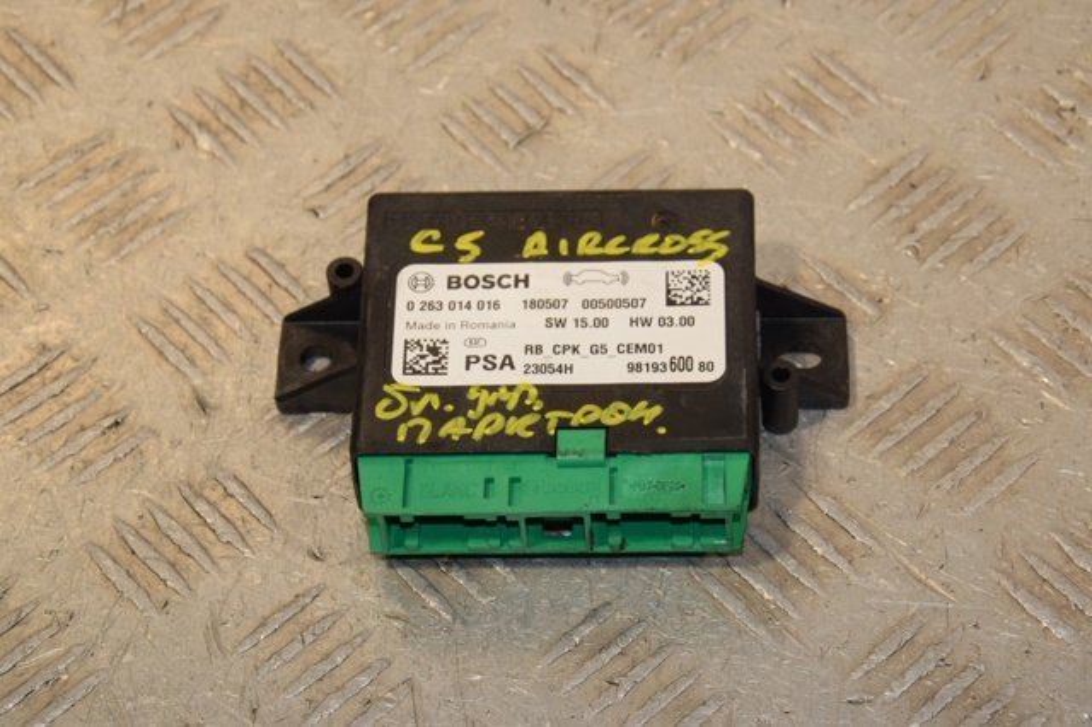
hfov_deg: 18.2
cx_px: 546
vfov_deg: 12.2
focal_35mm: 112
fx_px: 3411
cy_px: 364
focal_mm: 75
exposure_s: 1/200
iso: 800
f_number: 10
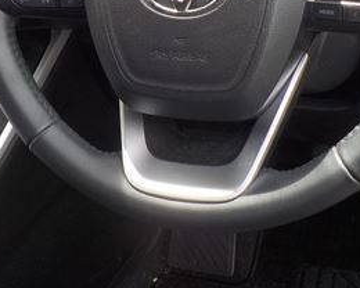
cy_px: -19
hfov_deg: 26.3
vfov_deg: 20.4
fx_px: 767
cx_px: 134
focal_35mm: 72
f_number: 3.3
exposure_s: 1/100
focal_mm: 4.1
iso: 125
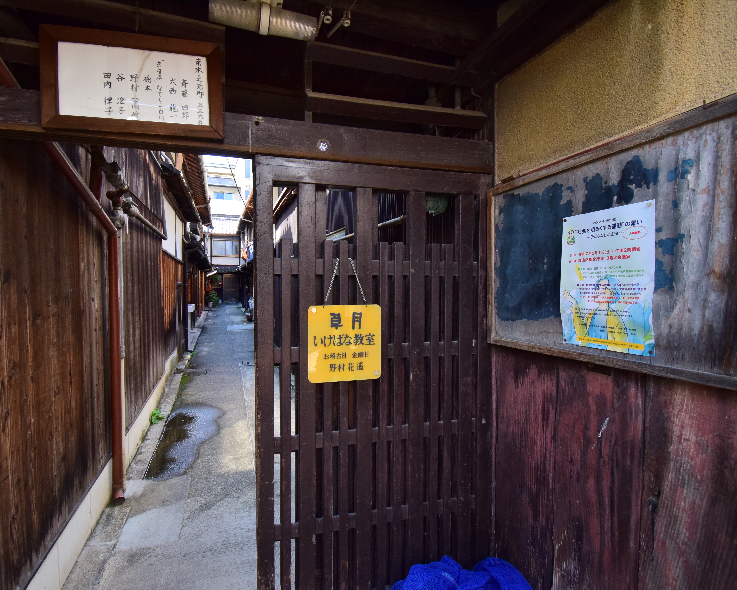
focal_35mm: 17
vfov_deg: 77.0
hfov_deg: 89.1
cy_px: 296
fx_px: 371
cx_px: 318
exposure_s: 1/350
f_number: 5.6
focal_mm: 10
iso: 800
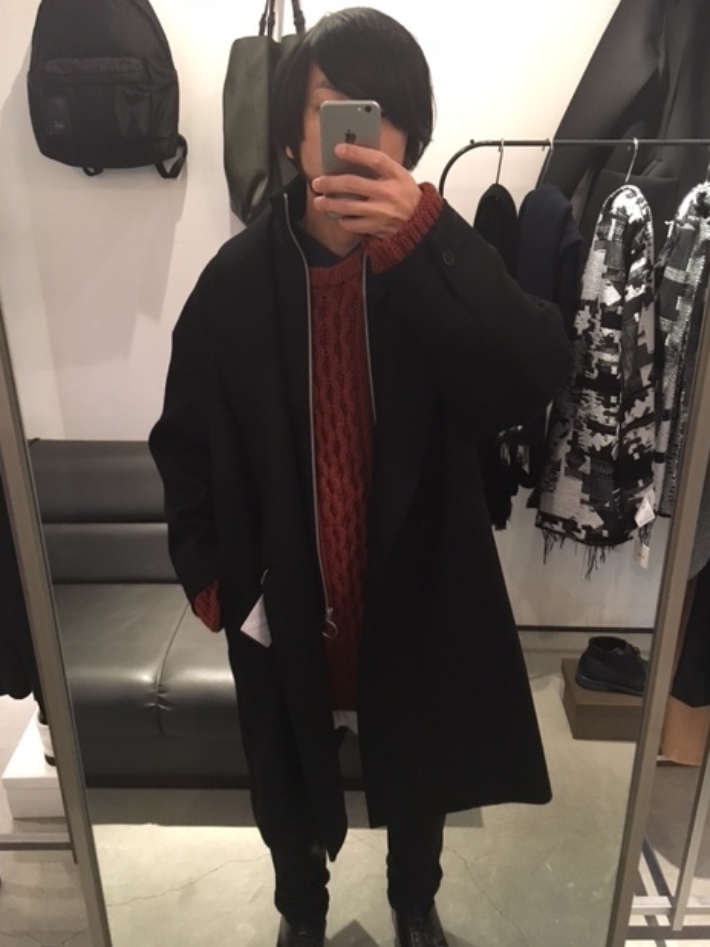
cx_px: 350
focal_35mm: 30
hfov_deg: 46.8
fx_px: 821
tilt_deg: -22.9
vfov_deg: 60.0
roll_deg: +0.4
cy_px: 473
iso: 200
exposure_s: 1/15
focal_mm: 4.15
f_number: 2.2
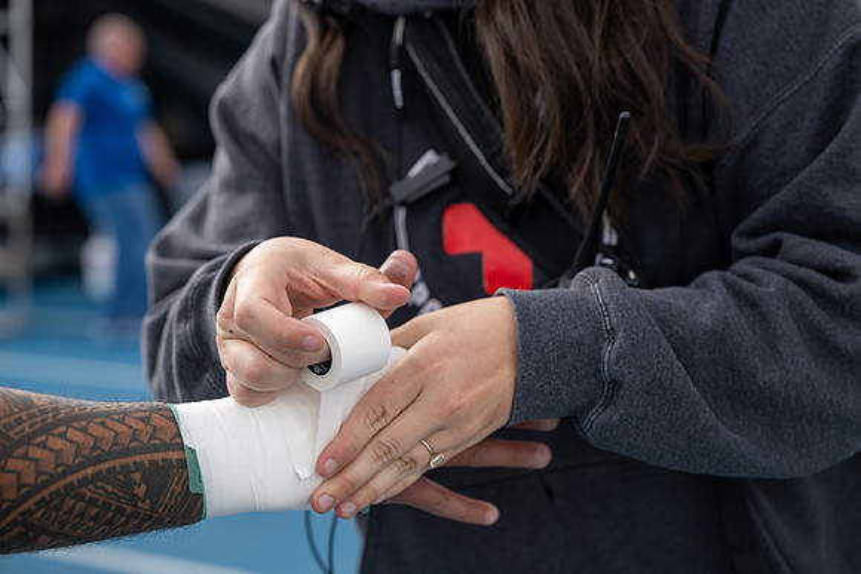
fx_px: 1674
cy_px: 287
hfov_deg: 28.8
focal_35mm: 70
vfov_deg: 19.5
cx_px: 430
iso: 250
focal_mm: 70
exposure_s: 1/1250
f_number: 4
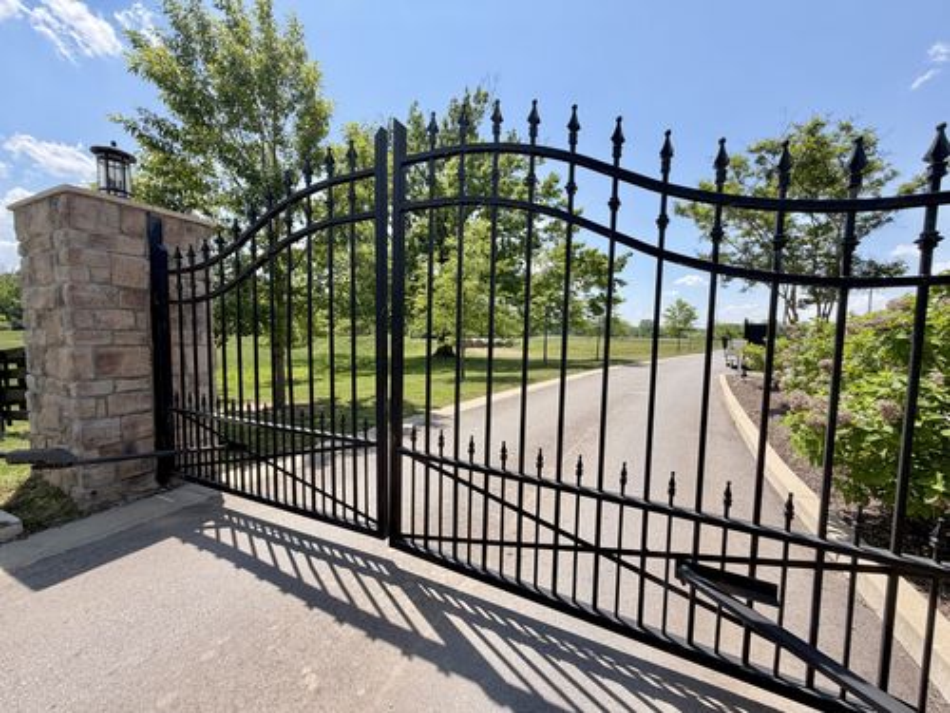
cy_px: 356
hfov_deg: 102.1
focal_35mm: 14
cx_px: 475
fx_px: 384
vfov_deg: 85.7
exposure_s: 1/770
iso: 25
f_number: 2.2
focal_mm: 2.22
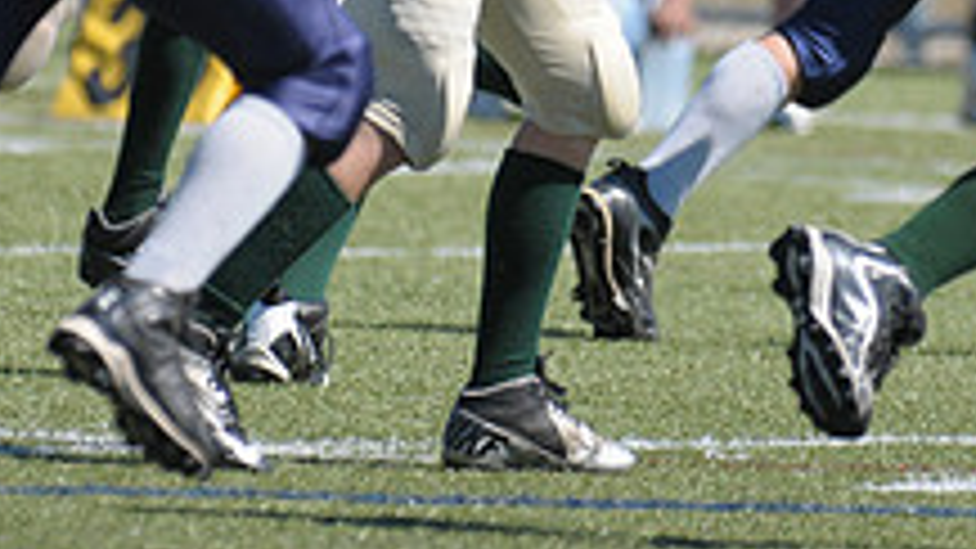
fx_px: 31466
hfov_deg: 1.8
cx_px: 657
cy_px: -218
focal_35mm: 1216
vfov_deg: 1.0
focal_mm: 290
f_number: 4
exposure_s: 1/3200
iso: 640
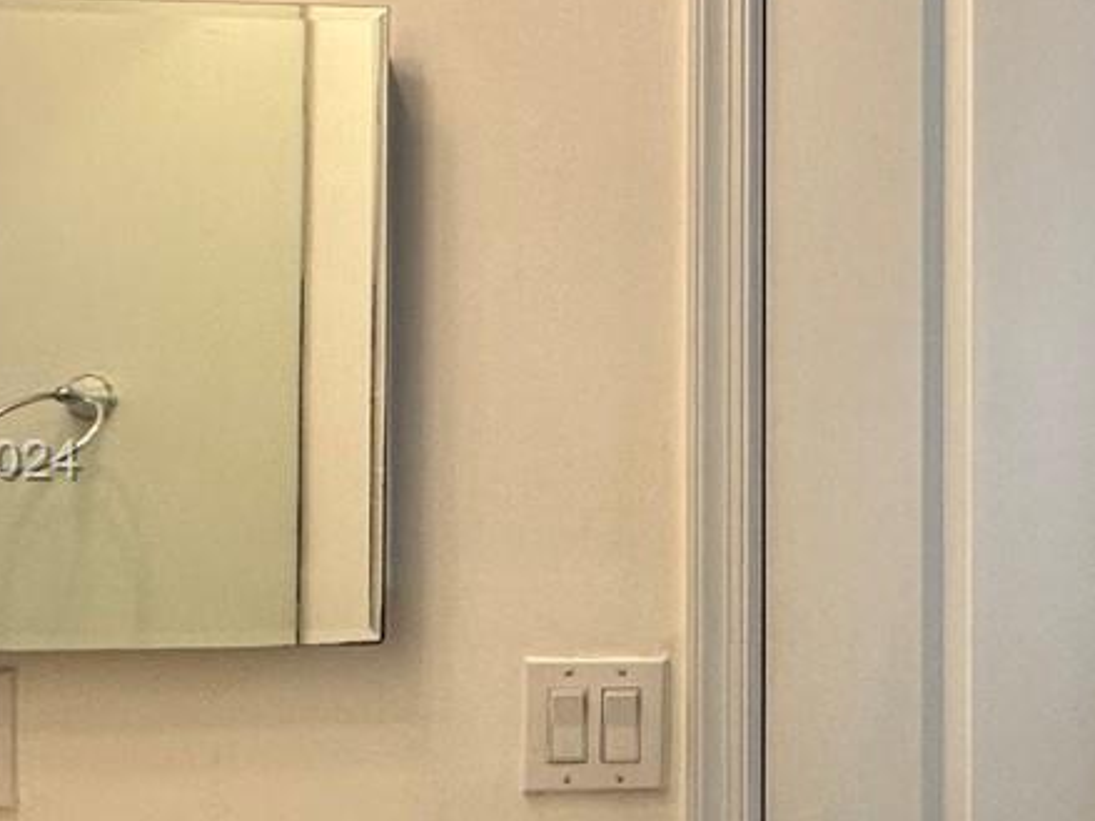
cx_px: 1277
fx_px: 1613
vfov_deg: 28.5
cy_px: 464
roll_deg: -0.1
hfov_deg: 31.9
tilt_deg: +1.0
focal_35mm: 51
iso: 160
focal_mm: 2.22
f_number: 2.2
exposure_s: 1/120
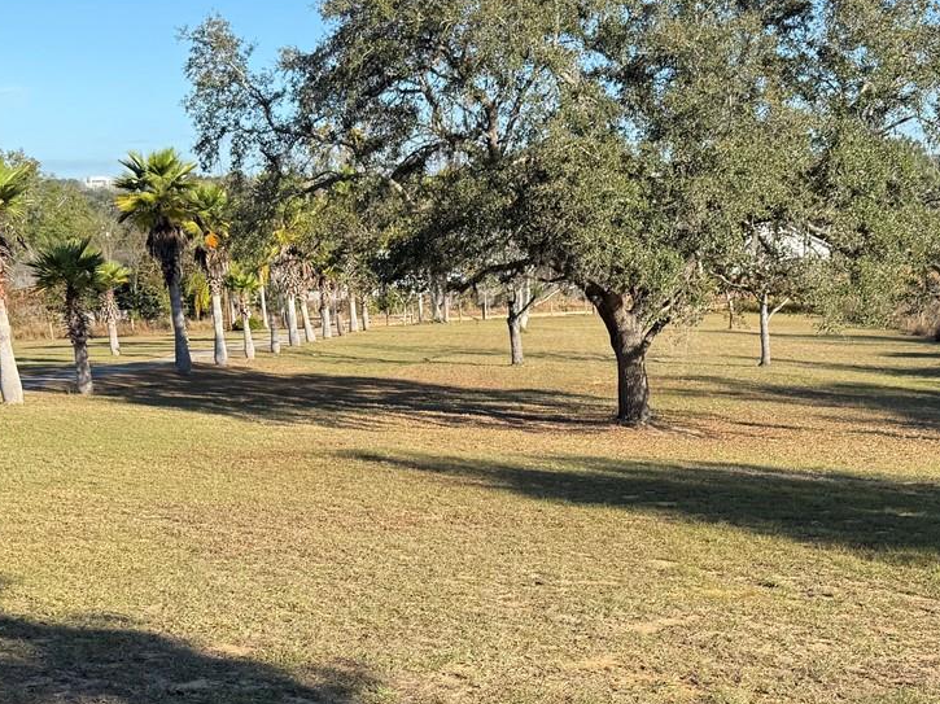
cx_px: 523
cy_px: 595
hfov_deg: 36.1
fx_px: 1439
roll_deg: +2.9
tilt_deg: -15.2
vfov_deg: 26.8
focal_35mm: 53
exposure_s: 1/2169
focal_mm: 6.76
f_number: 1.78
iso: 80
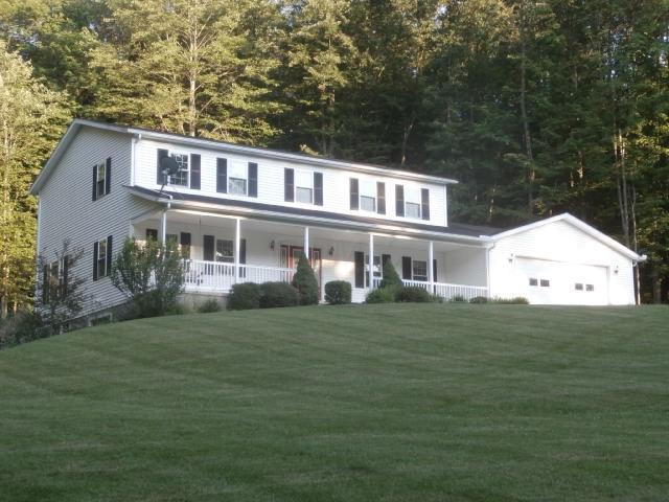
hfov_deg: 33.8
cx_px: 334
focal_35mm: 57
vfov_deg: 25.7
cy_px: 251
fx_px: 1102
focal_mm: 10.11
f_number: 4.5
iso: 100
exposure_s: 1/60
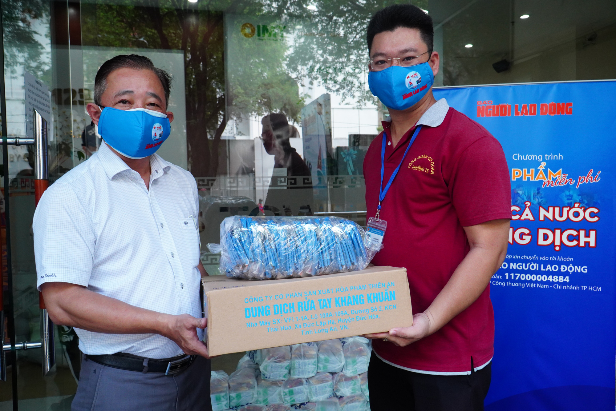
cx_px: 308
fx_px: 488
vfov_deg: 45.7
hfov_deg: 64.5
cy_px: 206
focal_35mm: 28
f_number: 6.3
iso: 1600
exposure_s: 1/125
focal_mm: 19
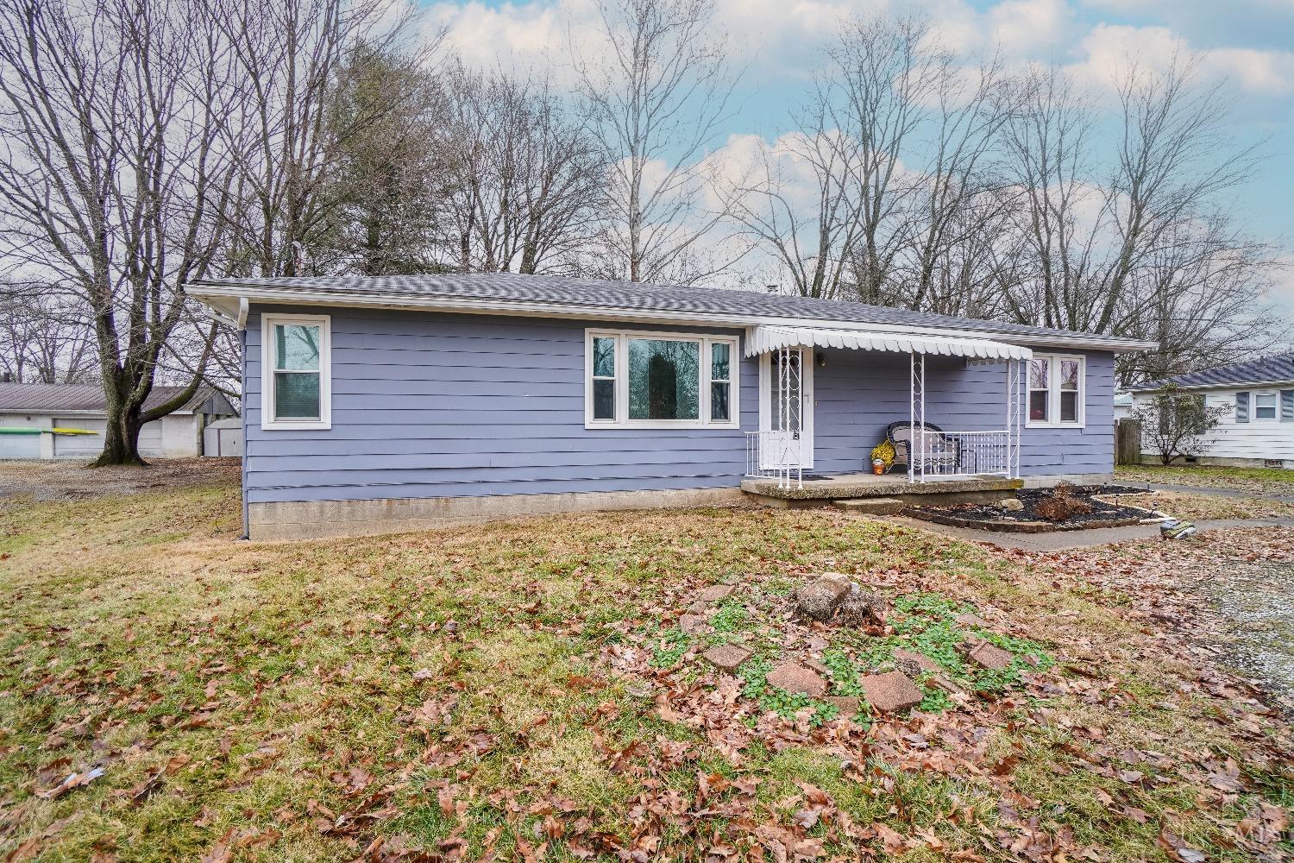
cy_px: 432
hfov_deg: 95.0
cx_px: 647
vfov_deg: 72.1
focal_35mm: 16
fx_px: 593
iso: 100
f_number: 6.3
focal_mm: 11
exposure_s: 1/60
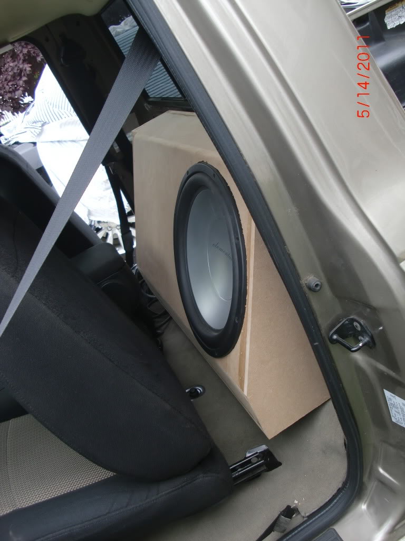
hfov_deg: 39.7
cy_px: 270
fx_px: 562
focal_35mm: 36
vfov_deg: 51.4
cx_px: 202
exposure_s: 1/200
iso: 64
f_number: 2.8
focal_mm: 6.3
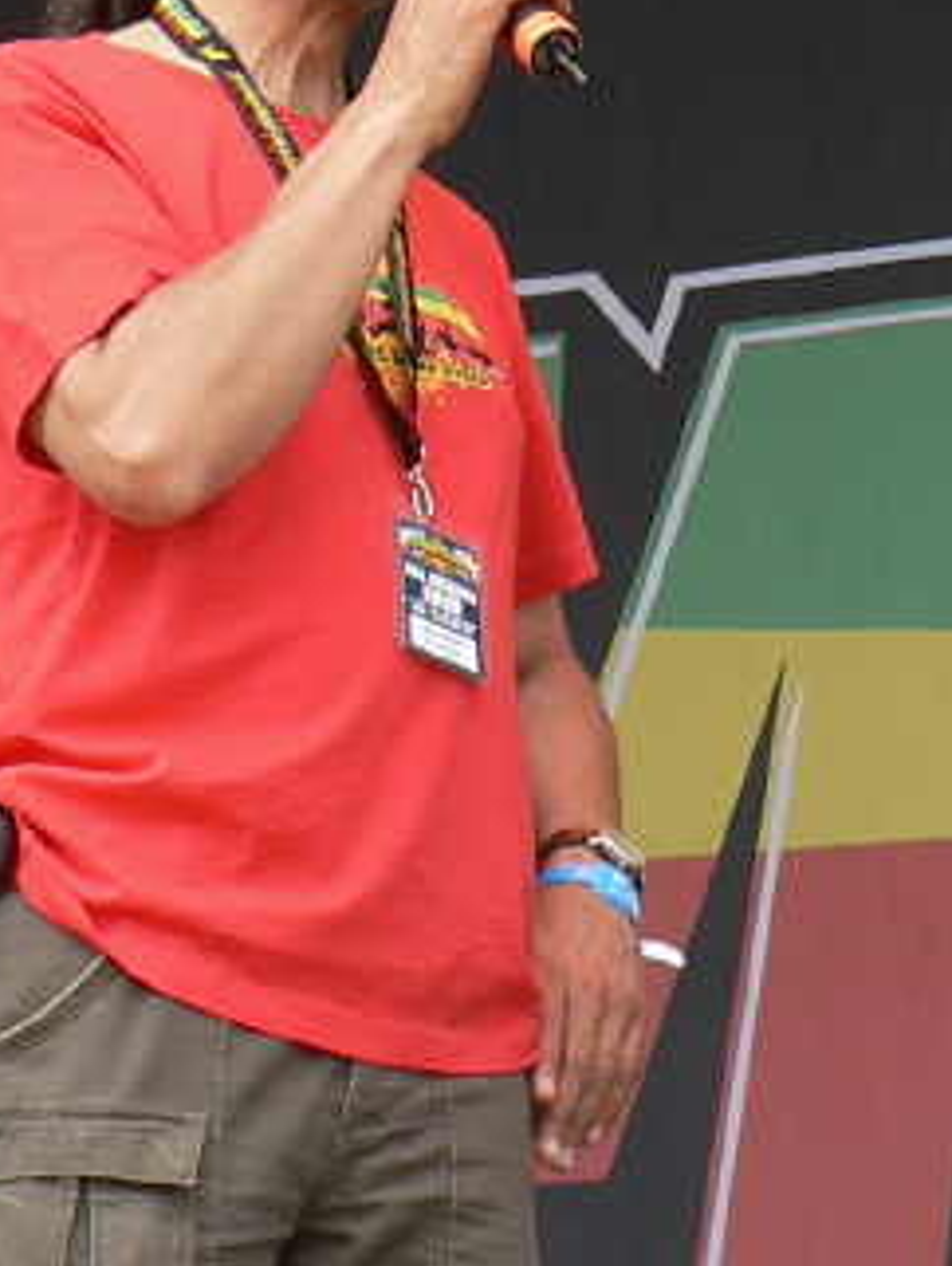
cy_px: 562
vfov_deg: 14.7
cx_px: 460
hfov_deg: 11.1
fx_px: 4907
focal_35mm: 134
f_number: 4
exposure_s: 1/125
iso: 64
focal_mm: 12.4
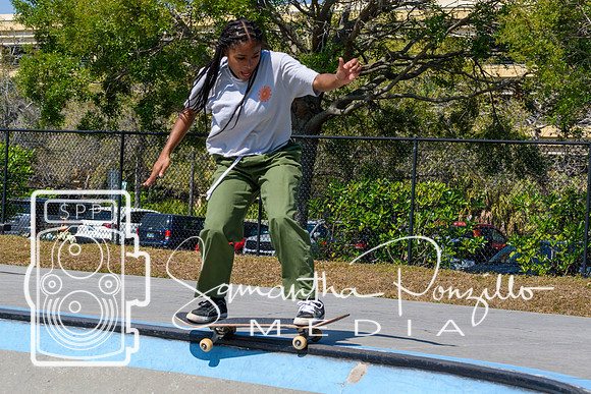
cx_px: 296
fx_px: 1724
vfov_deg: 13.0
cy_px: 197
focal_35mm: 105
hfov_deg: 19.5
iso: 200
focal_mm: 70
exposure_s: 1/1000
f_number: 8
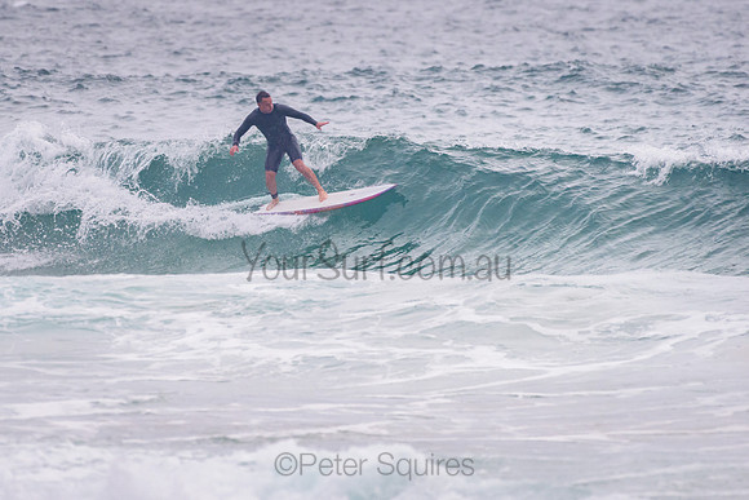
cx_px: 290
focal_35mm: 613
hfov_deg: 3.4
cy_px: 201
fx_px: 12755
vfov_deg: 2.2
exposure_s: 1/2000
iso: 900
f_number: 5.6
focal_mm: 500
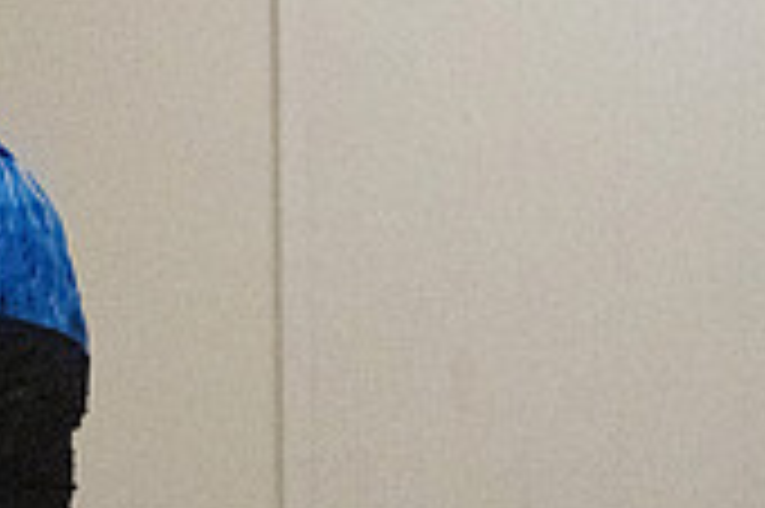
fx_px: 11931
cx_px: -333
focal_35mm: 562
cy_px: 396
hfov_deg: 3.7
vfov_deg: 2.4
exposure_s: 1/1250
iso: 10000
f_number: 4
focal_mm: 110
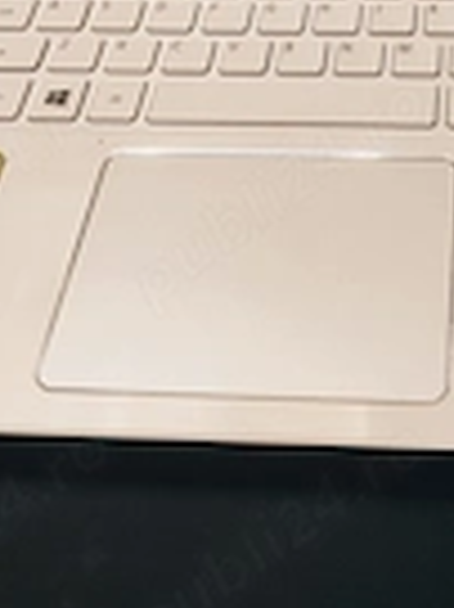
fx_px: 1191
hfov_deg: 21.0
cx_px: 436
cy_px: -77
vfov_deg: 26.2
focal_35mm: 68
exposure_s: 1/50
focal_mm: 6.19
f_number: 1.65
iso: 250
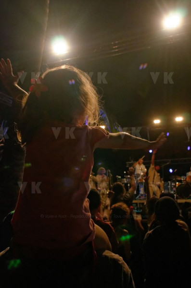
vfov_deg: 53.2
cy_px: 144
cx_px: 96
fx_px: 288
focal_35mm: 36
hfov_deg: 36.7
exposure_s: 1/60
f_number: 5.6
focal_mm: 24
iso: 4000
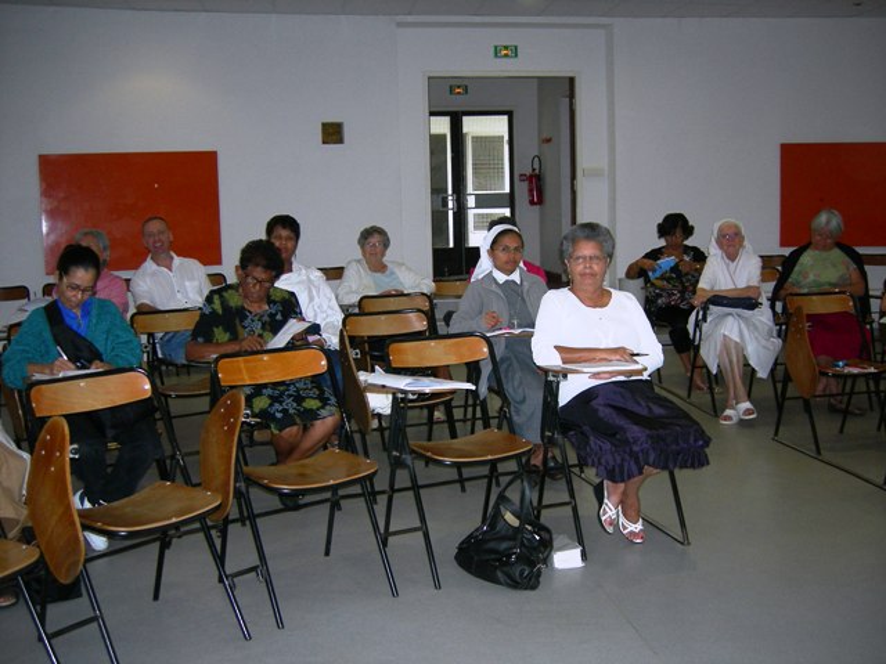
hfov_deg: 51.4
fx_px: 921
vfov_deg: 39.7
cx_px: 443
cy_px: 332
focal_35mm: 36
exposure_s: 1/60.1
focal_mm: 7.5
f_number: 2.7
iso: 146
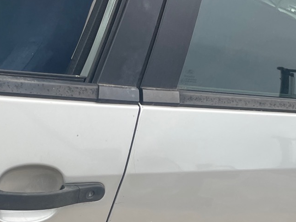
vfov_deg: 19.6
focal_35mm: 73
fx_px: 624
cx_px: 118
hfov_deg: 26.6
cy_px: 222
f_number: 1.6
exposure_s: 1/361
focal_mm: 4.2
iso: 32
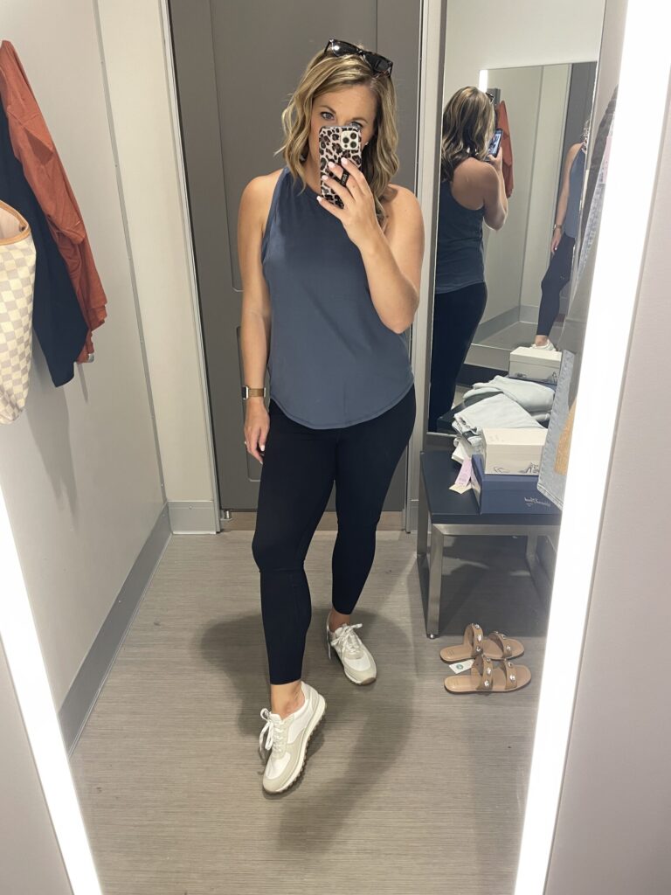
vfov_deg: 67.3
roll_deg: +1.9
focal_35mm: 26
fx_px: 672
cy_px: 448
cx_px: 336
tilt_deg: -25.6
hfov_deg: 53.1
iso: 80
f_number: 1.6
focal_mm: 4.2
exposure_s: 1/60
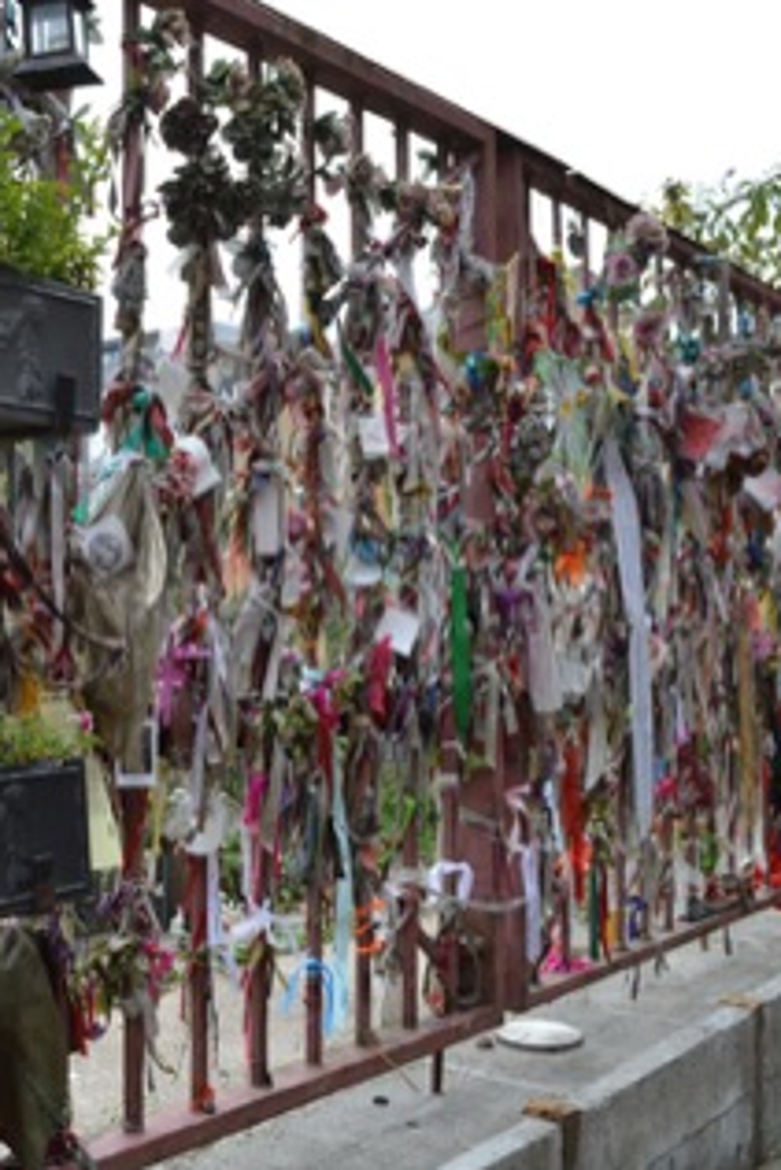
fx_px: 1333
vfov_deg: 47.4
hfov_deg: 31.9
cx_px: 170
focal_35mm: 41
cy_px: 587
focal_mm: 18
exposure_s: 1/160
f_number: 6.3
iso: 100
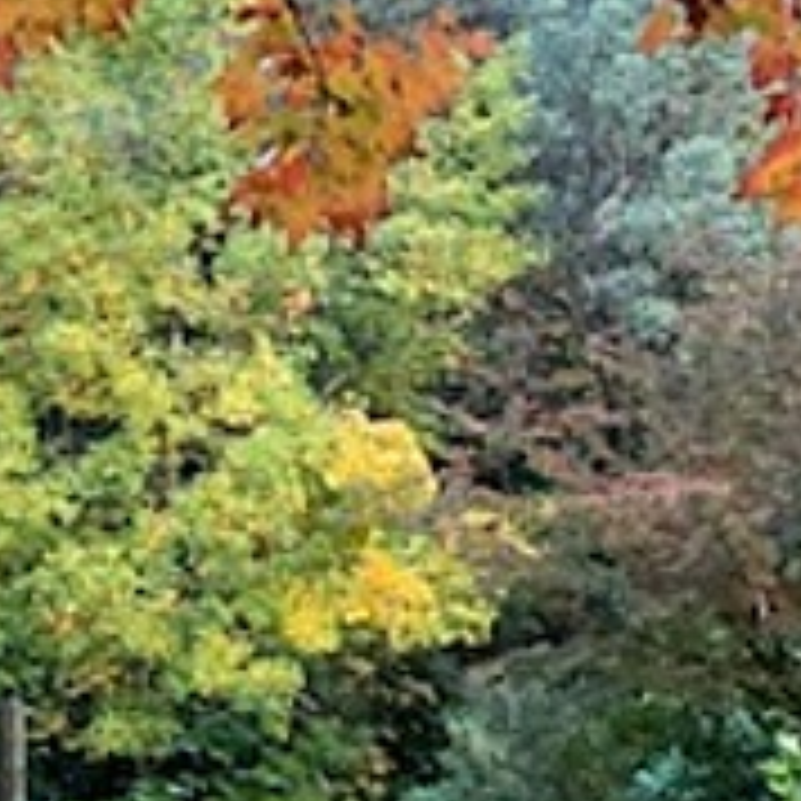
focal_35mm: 80
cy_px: 542
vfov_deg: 21.6
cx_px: -230
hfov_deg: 19.9
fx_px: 2094
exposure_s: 1/60
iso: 200
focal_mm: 4.25
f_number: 1.8
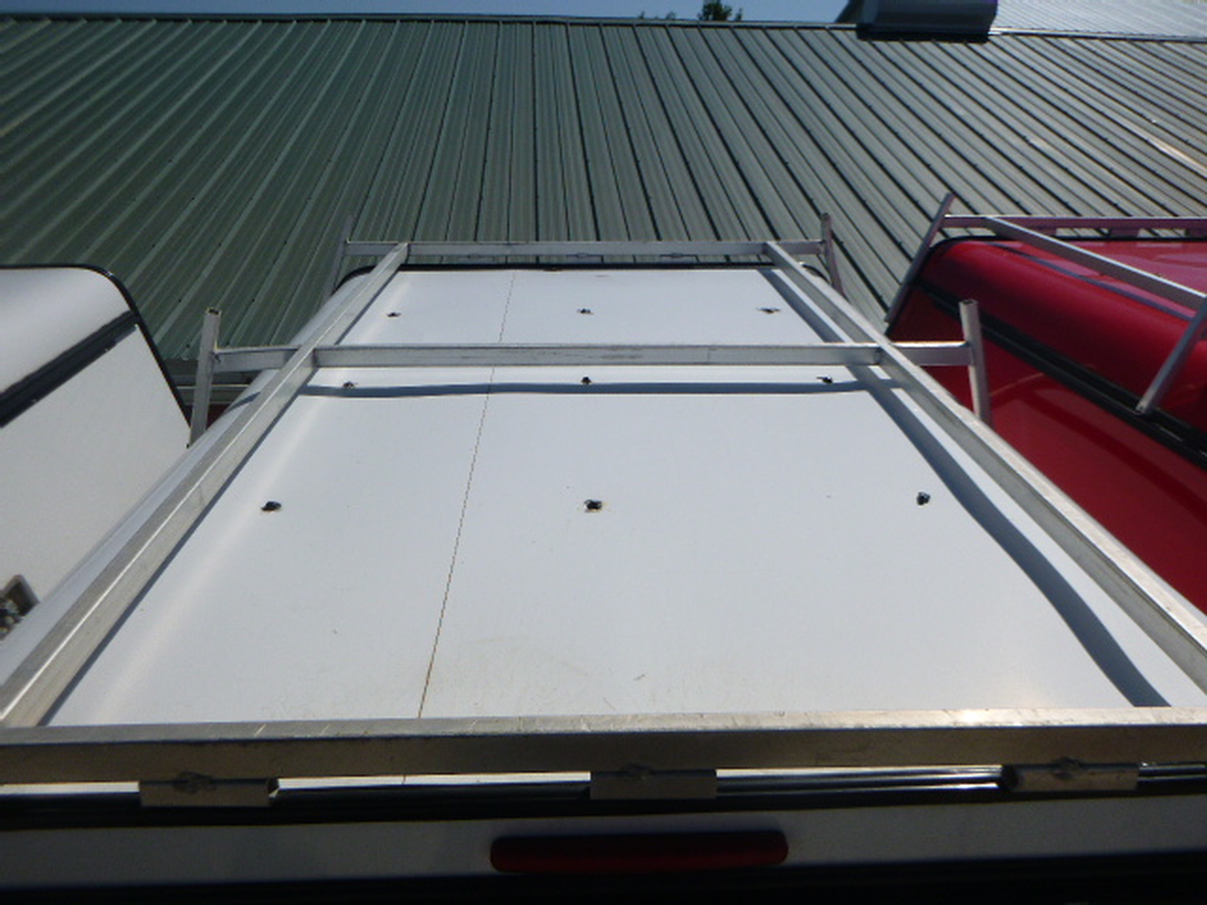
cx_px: 604
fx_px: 872
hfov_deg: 69.4
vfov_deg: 54.9
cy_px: 452
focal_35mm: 25
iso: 100
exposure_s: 1/400
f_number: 9
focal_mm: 4.5
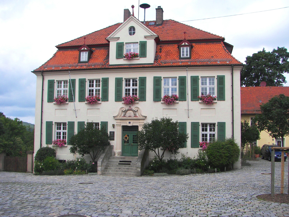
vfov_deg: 39.7
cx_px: 144
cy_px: 108
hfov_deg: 51.4
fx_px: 301
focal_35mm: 36
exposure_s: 1/800
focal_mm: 6
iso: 64
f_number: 4
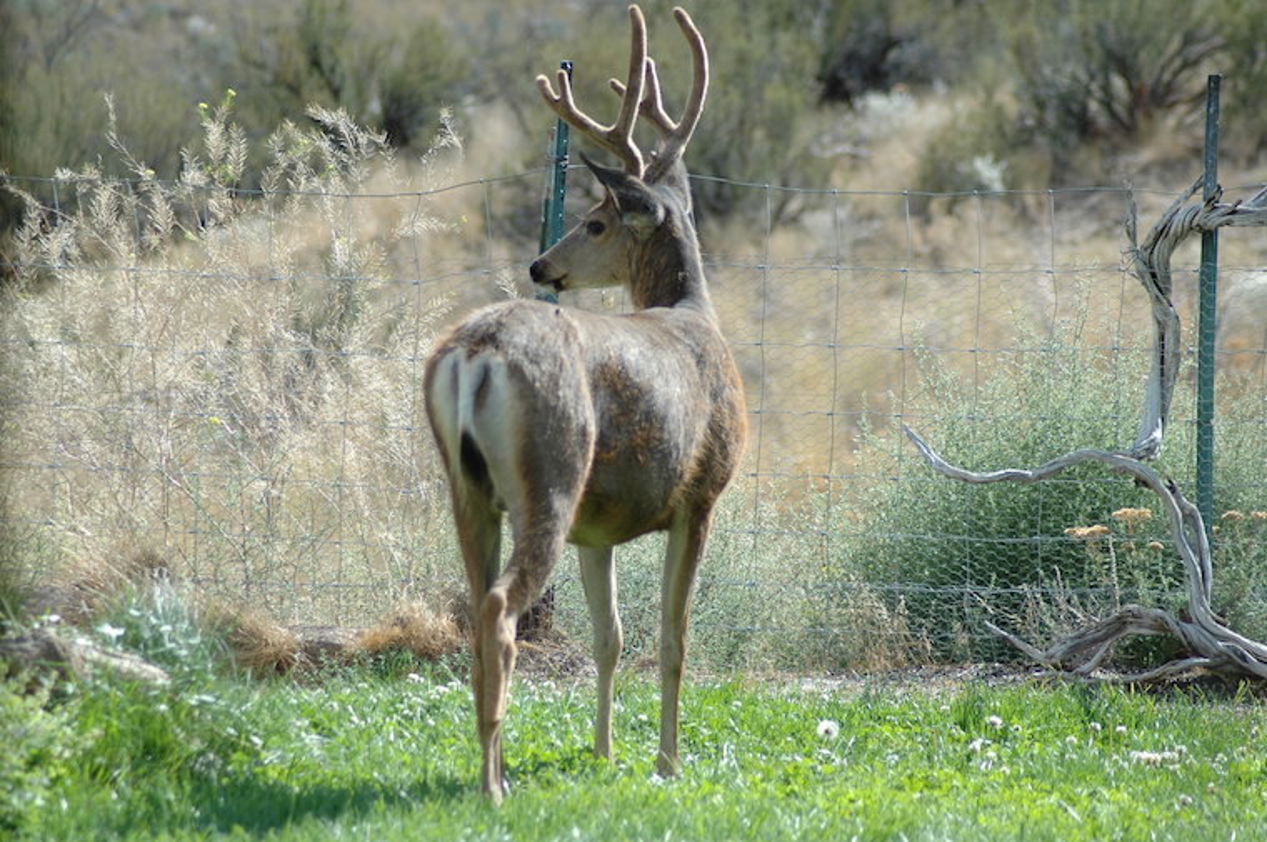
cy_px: 421
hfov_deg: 10.2
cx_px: 634
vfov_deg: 6.8
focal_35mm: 202
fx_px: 7119
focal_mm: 135
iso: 200
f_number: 6.3
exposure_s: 1/640
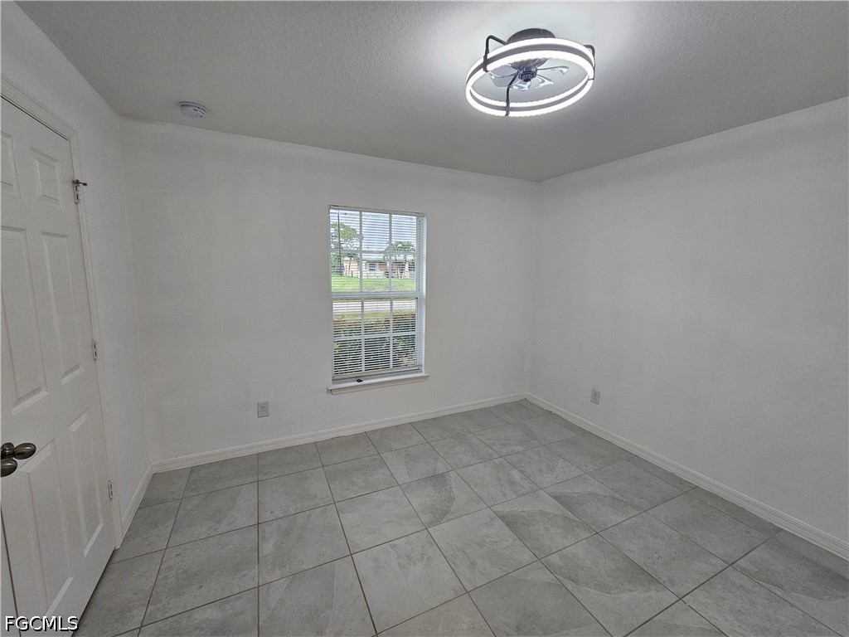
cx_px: 424
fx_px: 319
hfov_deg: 106.2
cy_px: 318
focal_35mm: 13
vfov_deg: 89.9
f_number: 2.2
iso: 80
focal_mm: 2.2
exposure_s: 1/60
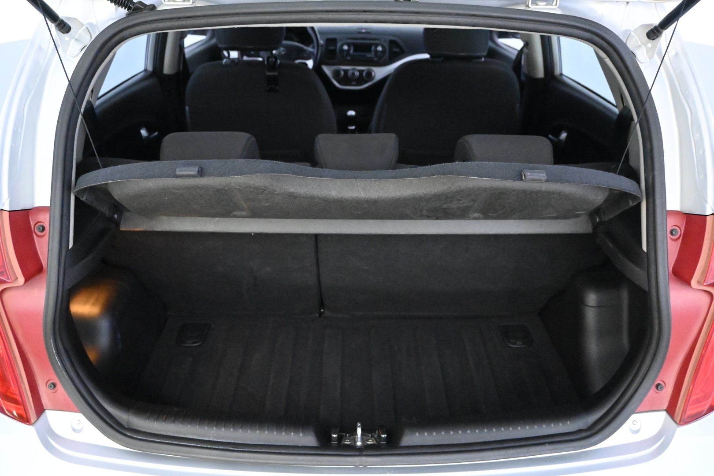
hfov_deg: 63.2
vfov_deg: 44.6
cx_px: 357
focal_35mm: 29
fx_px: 580
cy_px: 238
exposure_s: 1/125
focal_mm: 19.5
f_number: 3.8
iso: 10000
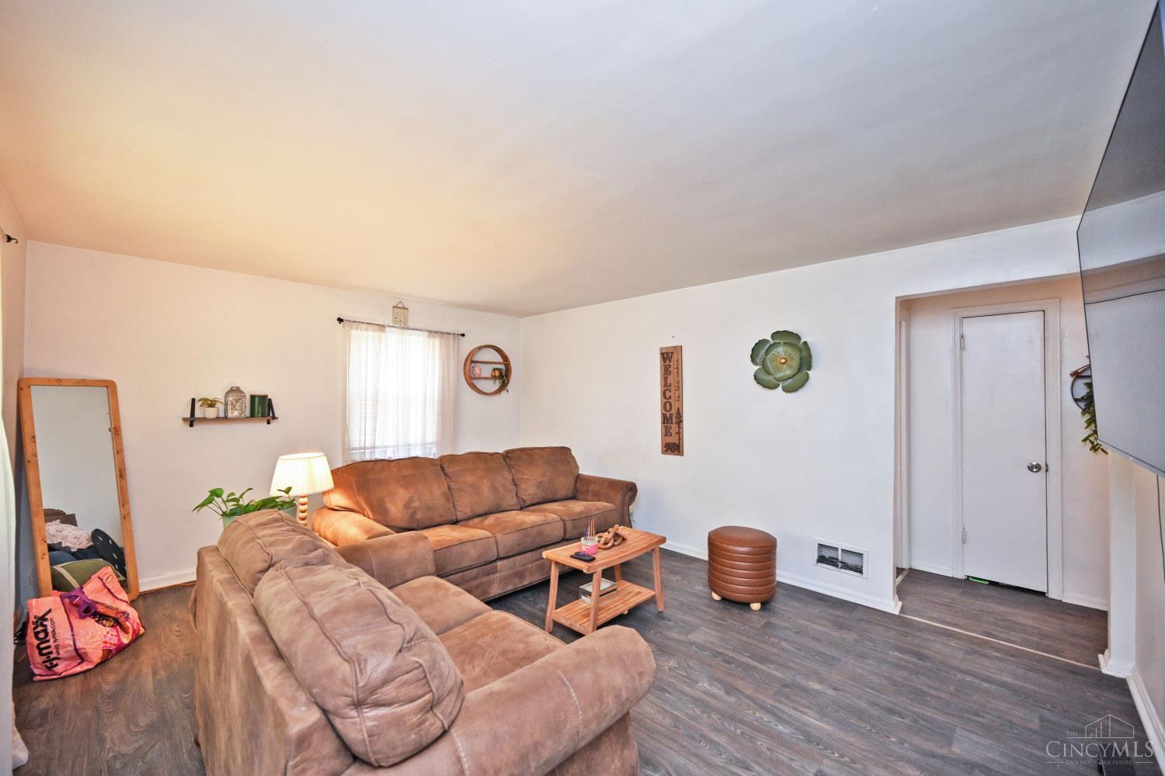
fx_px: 453
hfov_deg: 104.3
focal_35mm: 14
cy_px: 388
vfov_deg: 81.2
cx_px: 582
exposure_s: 1/60
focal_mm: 14
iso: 800
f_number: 4
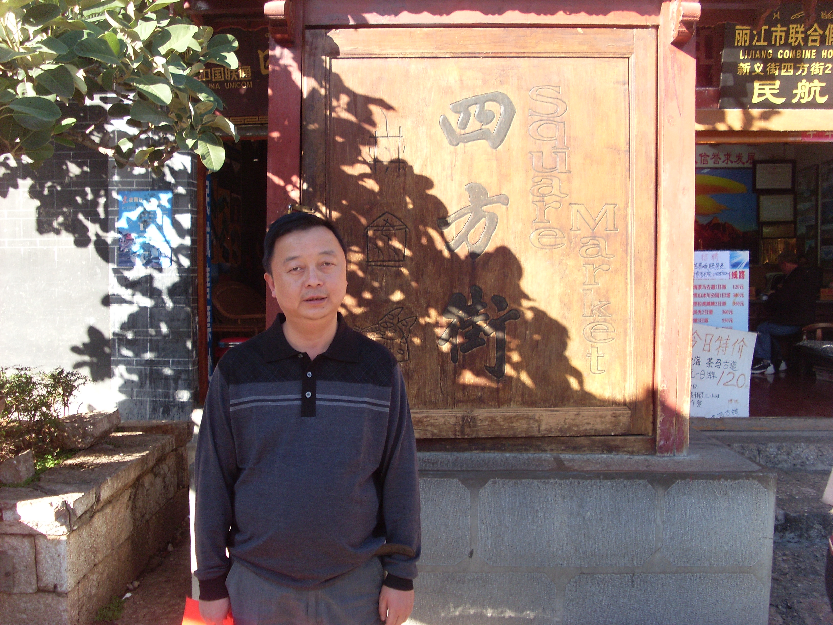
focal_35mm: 38
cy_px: 312
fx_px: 914
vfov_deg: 37.7
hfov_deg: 49.0
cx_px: 416
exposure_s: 1/180
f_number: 3
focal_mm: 6.3
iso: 80
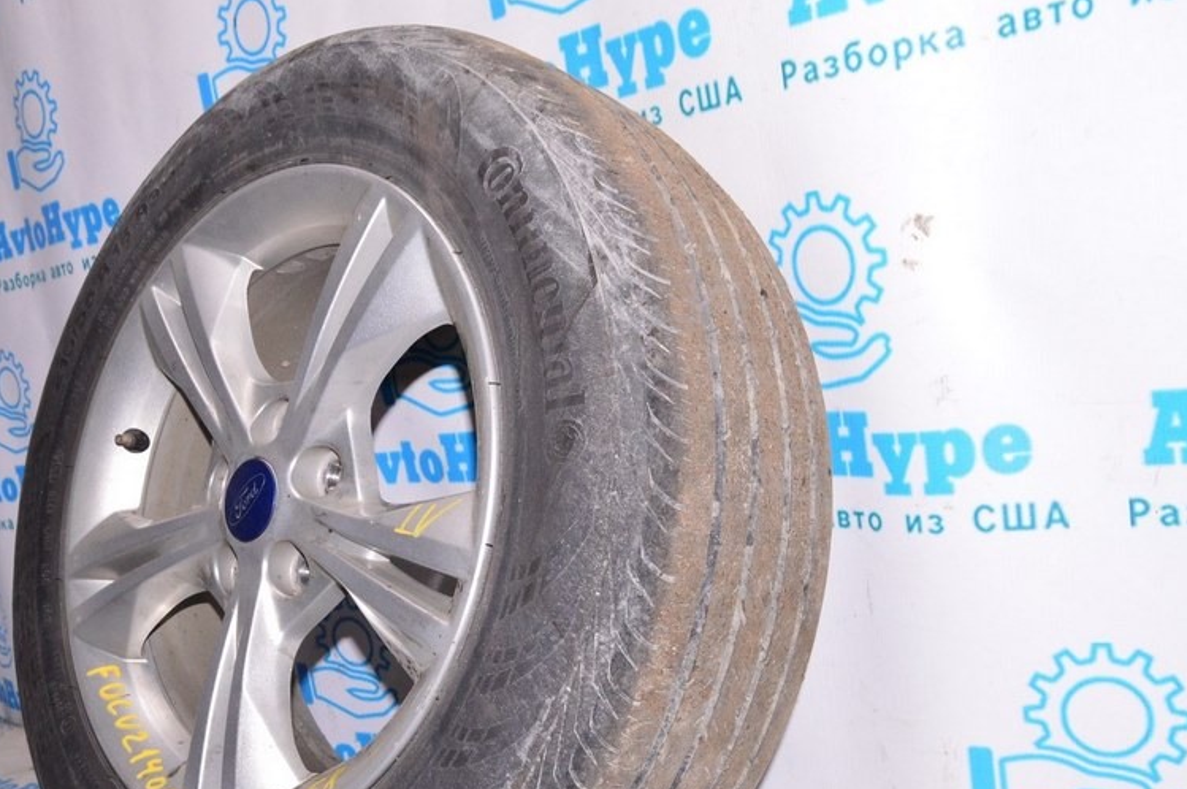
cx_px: 391
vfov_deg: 32.3
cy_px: 536
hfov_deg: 46.7
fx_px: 1351
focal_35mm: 41
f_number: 8
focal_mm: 20
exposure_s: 1/200
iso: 1600
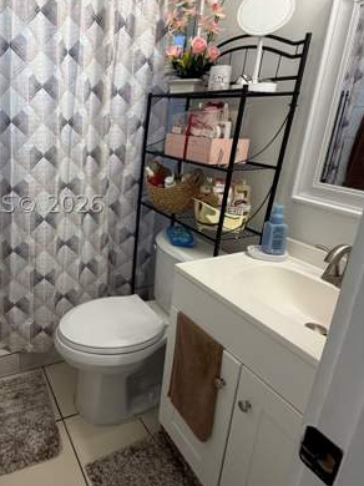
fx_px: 323
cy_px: 204
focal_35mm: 23
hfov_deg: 54.8
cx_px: 74
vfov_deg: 73.5
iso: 125
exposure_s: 1/120
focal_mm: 2.22
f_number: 2.2
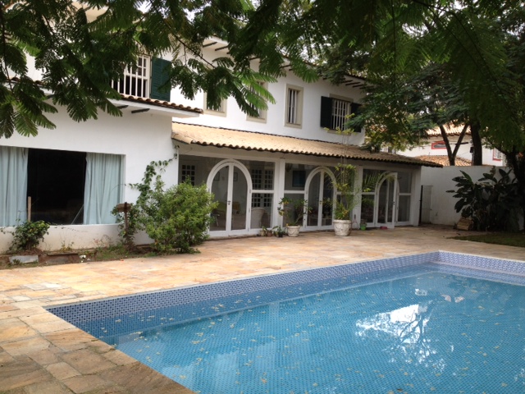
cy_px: 197
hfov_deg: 52.6
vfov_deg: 40.7
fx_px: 531
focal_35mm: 35
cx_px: 262
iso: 50
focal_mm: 4.28
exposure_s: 1/298
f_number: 2.4
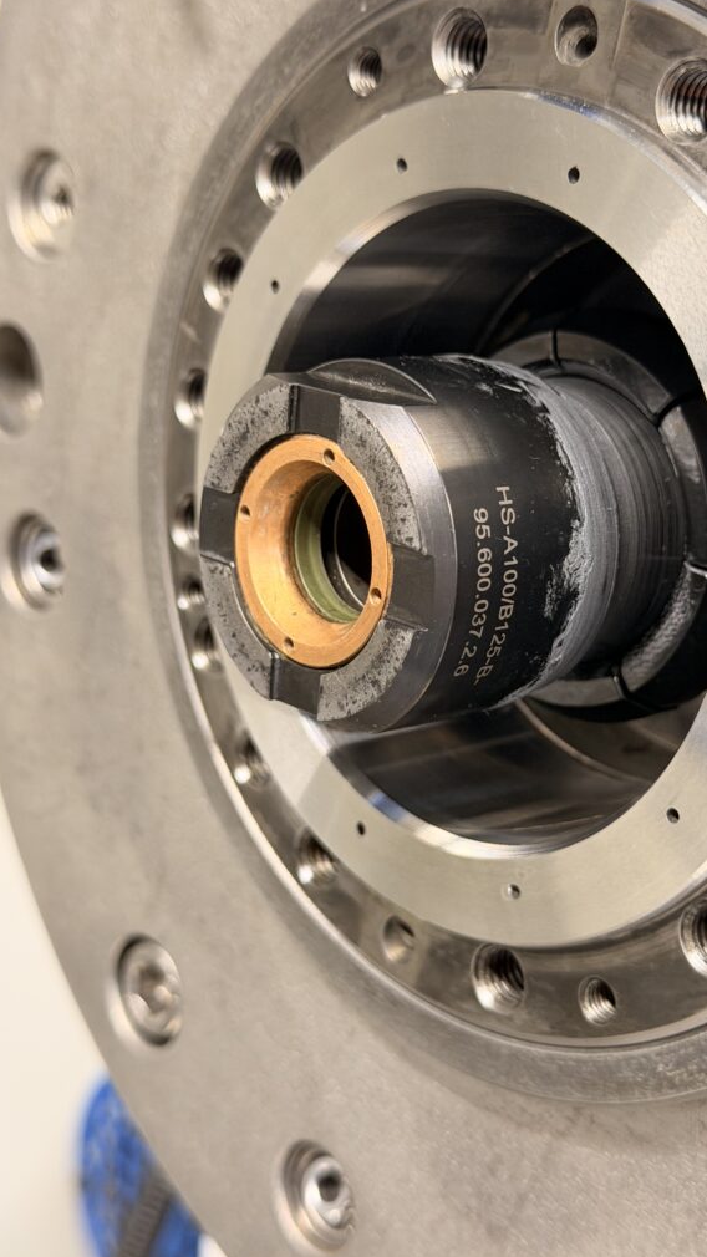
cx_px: 448
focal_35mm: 53
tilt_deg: -15.0
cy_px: 633
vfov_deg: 39.2
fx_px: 1767
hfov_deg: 22.6
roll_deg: -4.4
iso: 200
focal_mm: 6.76
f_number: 1.78
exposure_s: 1/33
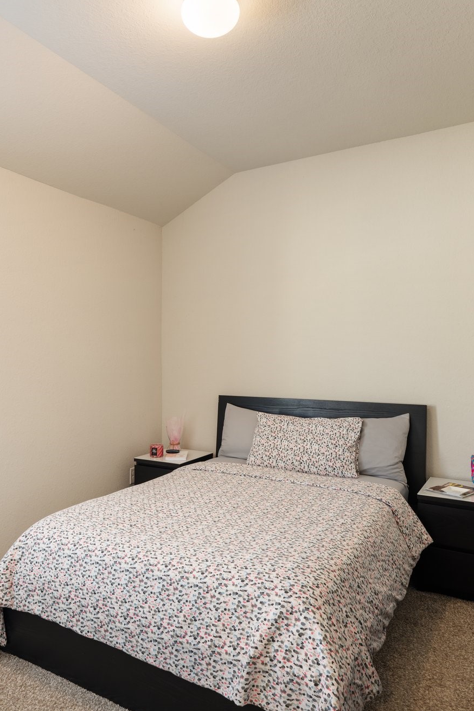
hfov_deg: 51.1
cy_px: 357
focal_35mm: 25
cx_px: 198
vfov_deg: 71.5
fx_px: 494
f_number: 5.6
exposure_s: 1/2.5
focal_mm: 16
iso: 100
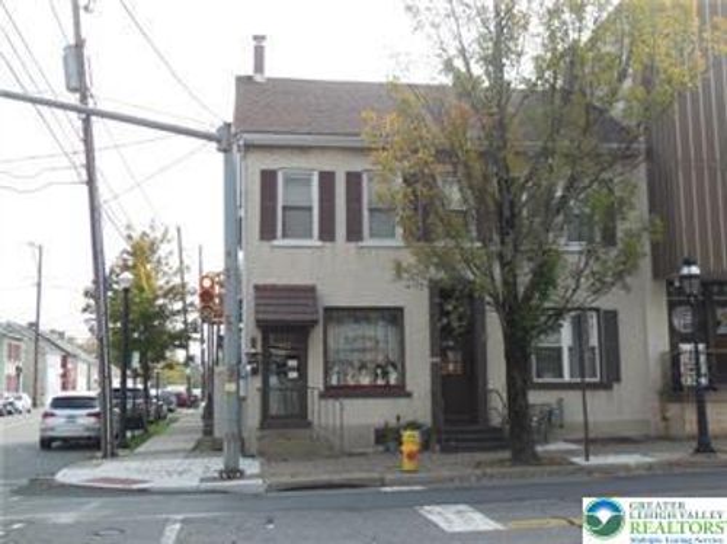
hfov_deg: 41.3
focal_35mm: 46
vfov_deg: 31.5
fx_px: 965
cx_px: 364
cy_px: 272
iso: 125
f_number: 3.8
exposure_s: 1/500
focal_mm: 8.2
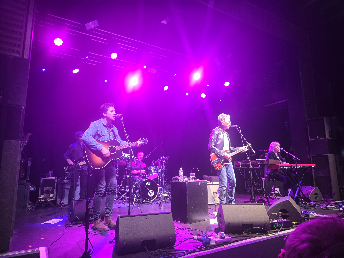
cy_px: 129
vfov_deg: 58.9
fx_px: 229
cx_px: 172
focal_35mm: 23
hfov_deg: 73.9
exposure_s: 1/50
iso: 320
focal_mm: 5.4
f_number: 1.8
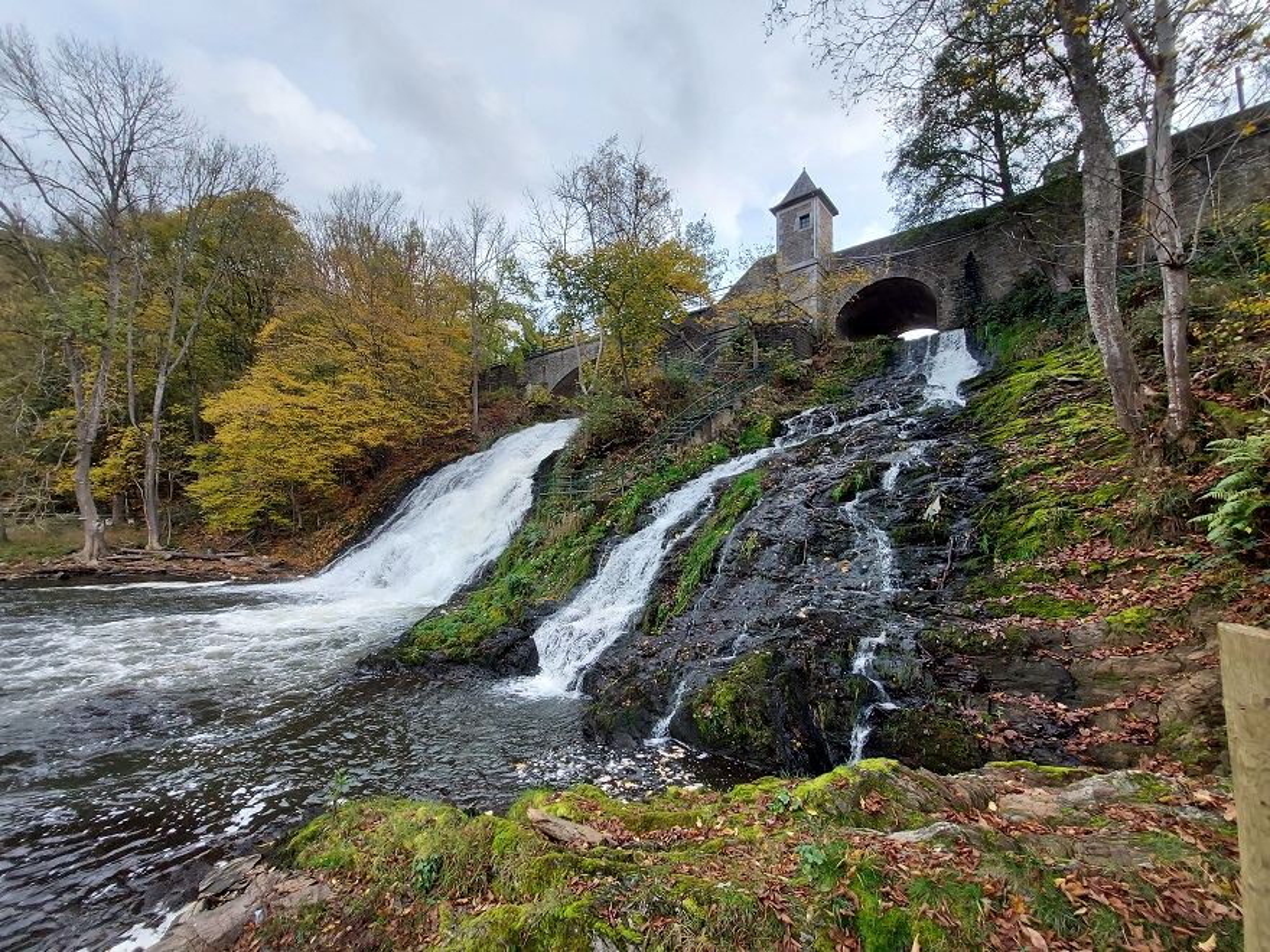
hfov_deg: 106.2
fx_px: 477
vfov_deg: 89.9
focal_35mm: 13
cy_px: 476
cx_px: 635
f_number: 2.2
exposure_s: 1/260
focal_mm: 1.74
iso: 50
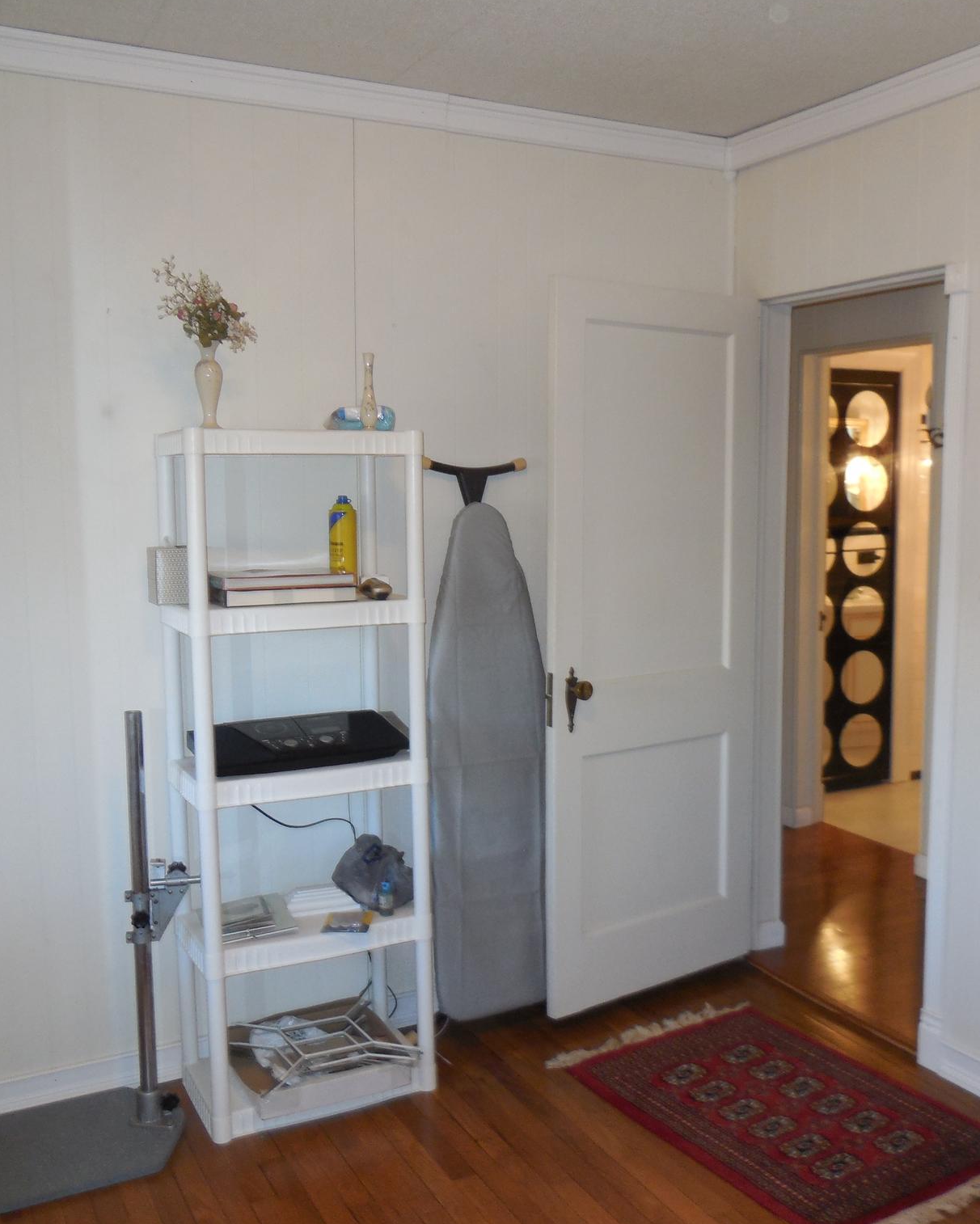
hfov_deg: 44.5
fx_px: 1196
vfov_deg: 54.2
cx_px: 527
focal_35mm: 33
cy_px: 610
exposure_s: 1/25
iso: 200
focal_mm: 4.5
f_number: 3.1
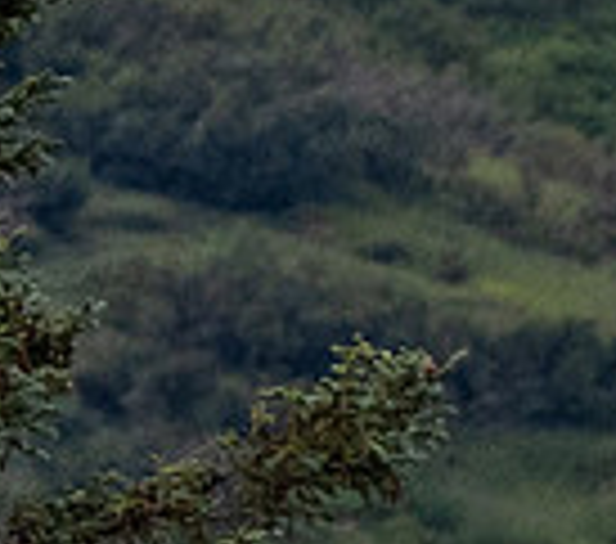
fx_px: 67675
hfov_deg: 0.5
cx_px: -356
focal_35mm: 3563
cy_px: 467
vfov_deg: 0.5
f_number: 5.6
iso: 800
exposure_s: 1/1250
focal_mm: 200
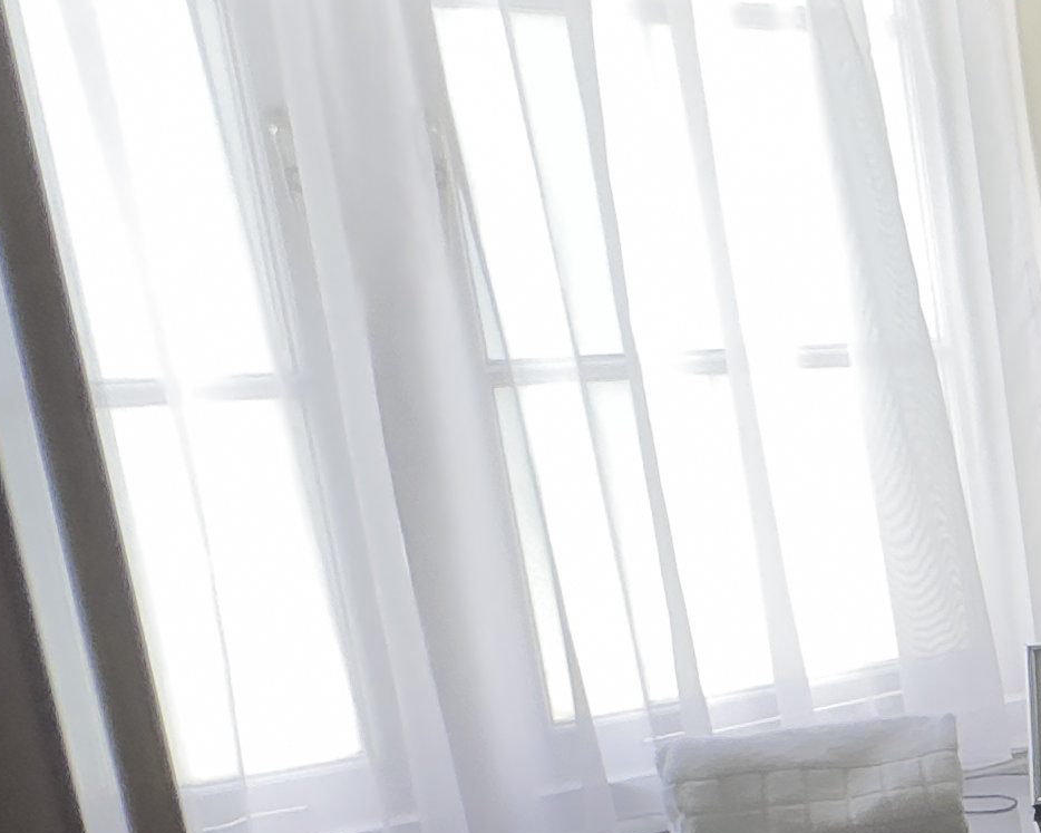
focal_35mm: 59
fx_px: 1818
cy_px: 589
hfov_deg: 19.7
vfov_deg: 25.6
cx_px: 2024
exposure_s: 1/50
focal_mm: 2.22
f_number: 2.2
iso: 160
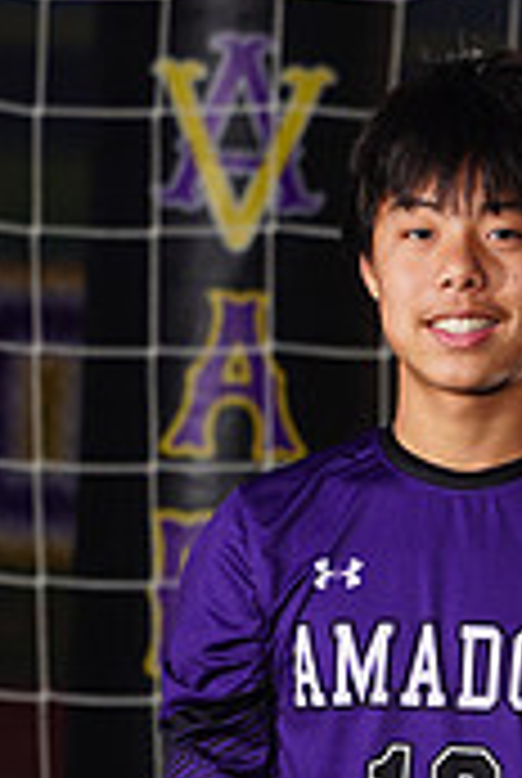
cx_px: 542
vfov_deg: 2.3
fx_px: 19409
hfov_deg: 1.5
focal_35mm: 896
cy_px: 1205
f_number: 7.1
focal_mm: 268
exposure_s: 1/200
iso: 200
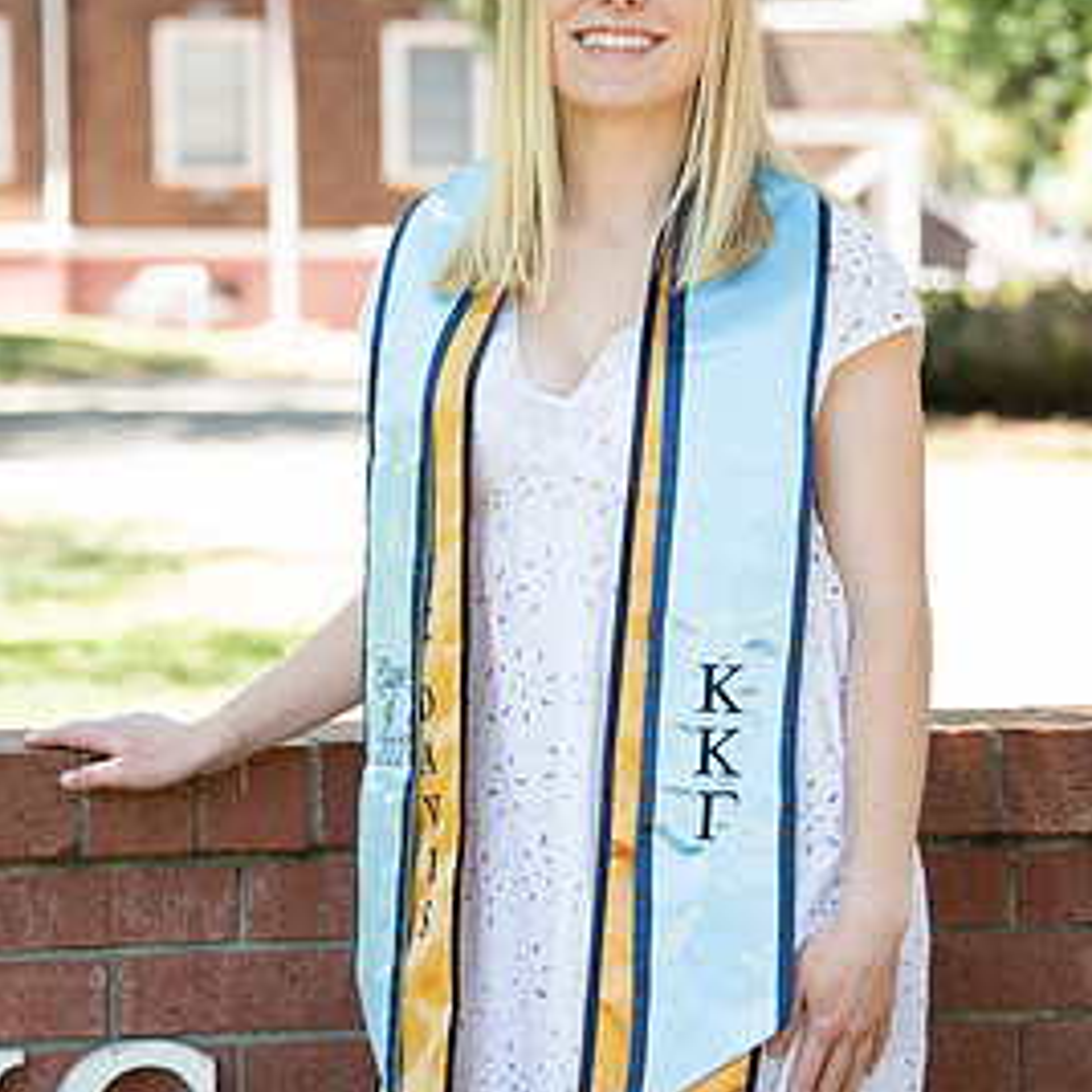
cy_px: 513
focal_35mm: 174
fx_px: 6210
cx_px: 538
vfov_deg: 10.0
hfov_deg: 10.0
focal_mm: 122
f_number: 5.6
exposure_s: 1/320
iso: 640
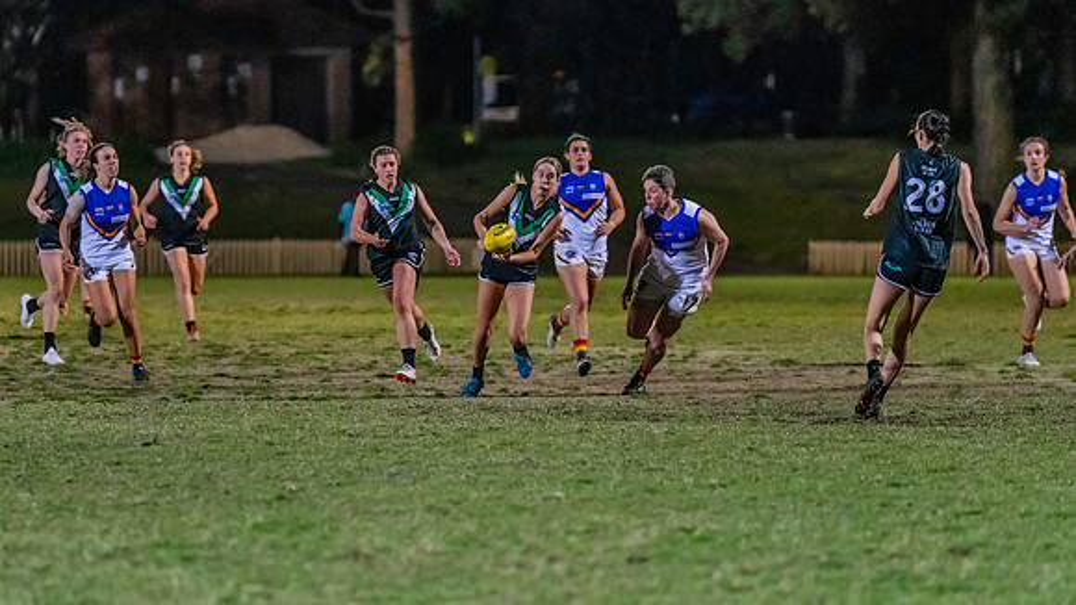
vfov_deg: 5.4
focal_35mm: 226
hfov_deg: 9.5
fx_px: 6454
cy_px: 313
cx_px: 488
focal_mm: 195
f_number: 2.8
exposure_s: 1/1000
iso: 10000
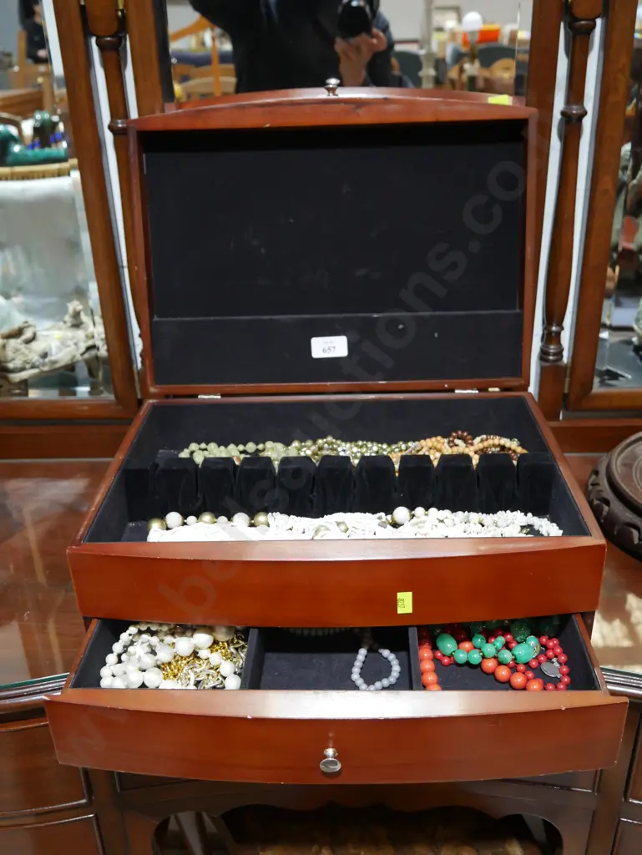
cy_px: 428
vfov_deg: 53.9
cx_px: 321
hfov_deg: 41.8
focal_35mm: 34
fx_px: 840
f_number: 4
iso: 640
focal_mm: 17
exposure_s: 1/60
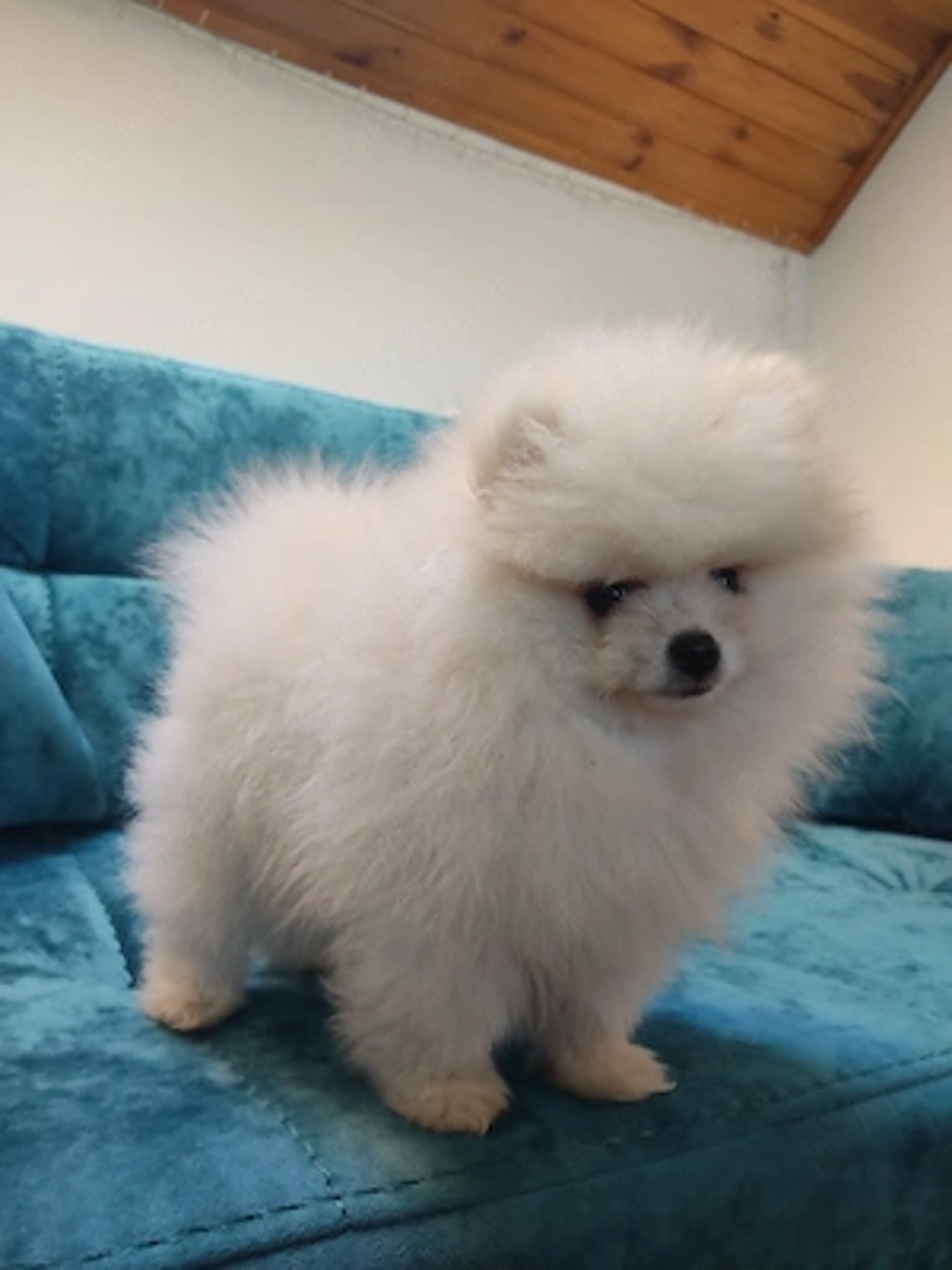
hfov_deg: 53.1
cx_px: 476
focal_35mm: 26
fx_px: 953
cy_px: 635
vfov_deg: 67.3
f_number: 1.79
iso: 301
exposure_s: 1/33
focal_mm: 4.74
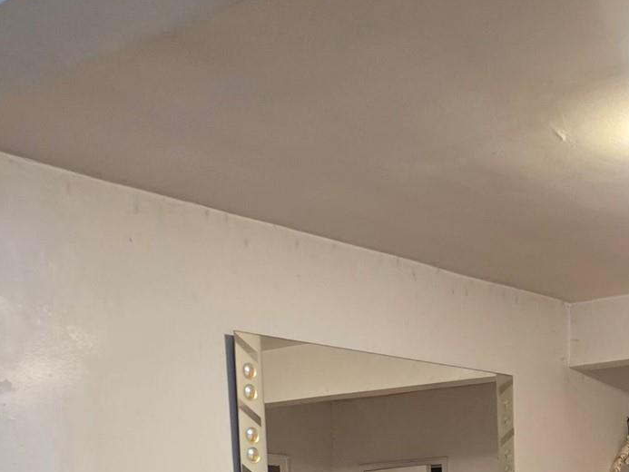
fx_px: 1236
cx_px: 505
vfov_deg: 19.3
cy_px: 674
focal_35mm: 68
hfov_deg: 28.0
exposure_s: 1/120
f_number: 1.7
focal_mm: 6.3
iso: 800
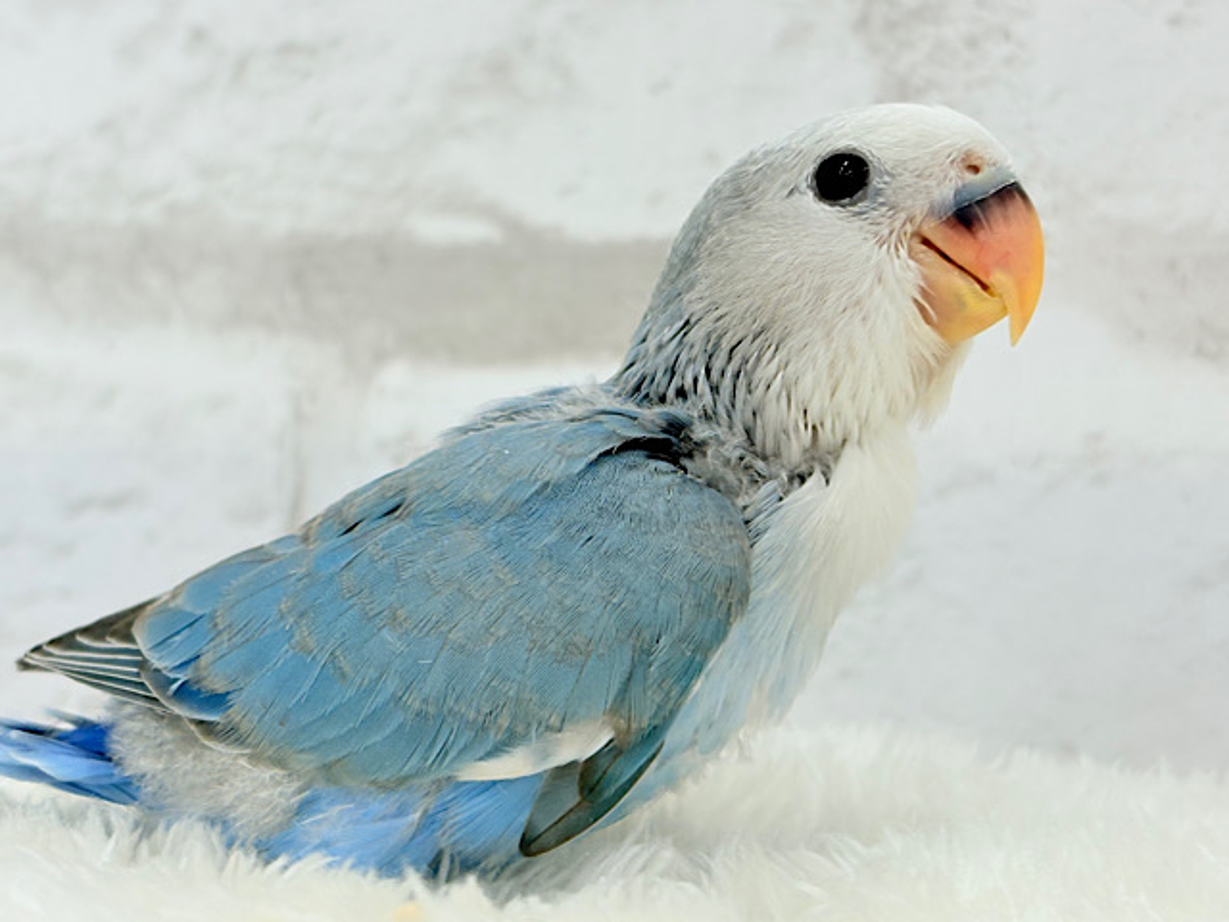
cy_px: 461
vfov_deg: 28.0
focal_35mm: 52
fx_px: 1846
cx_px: 614
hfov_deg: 36.8
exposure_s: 1/100
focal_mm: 5.96
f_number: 1.6
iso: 80
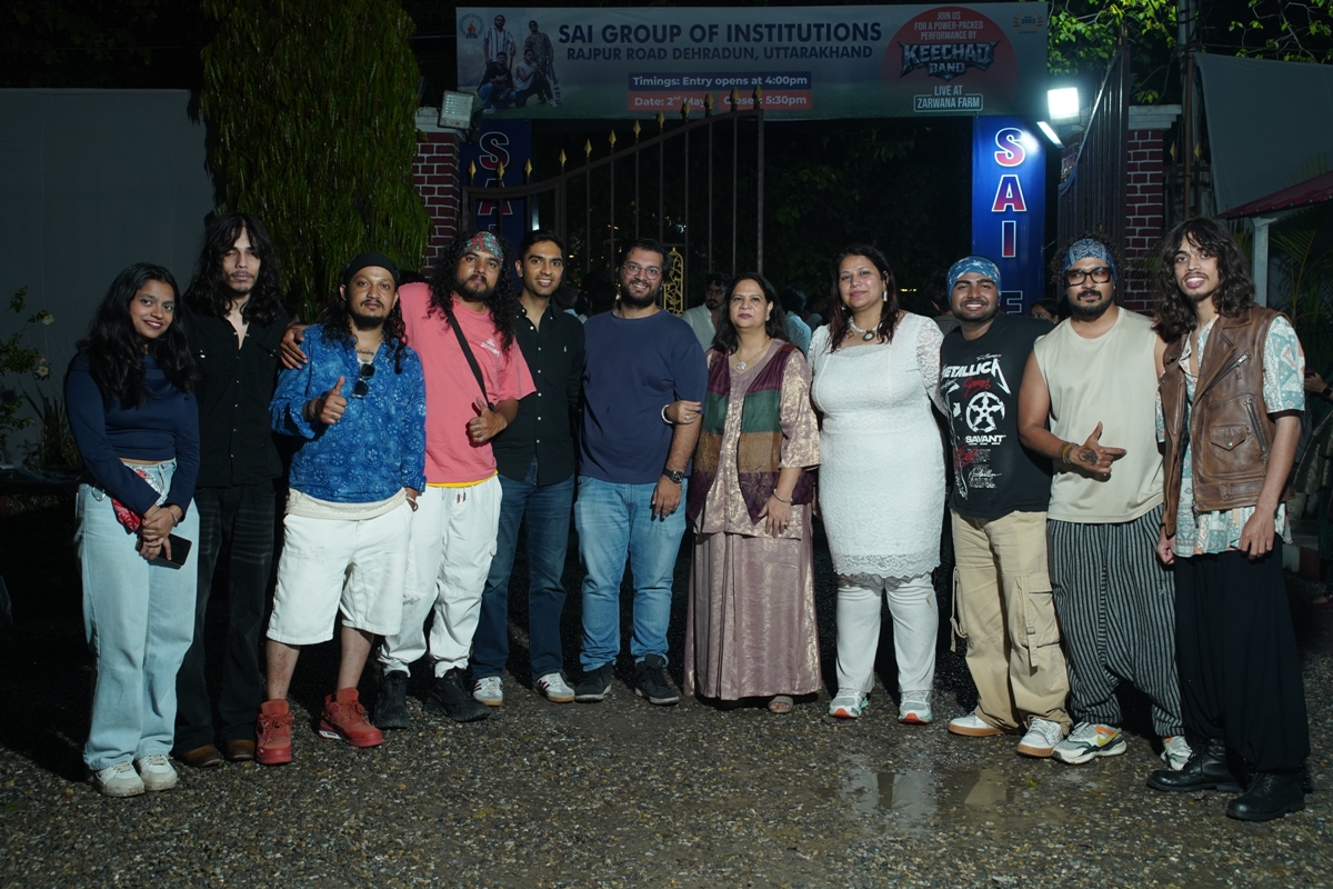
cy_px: 444
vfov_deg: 34.2
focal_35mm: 39
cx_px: 666
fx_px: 1444
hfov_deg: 49.6
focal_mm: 39
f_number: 6.3
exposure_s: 1/160
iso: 1000
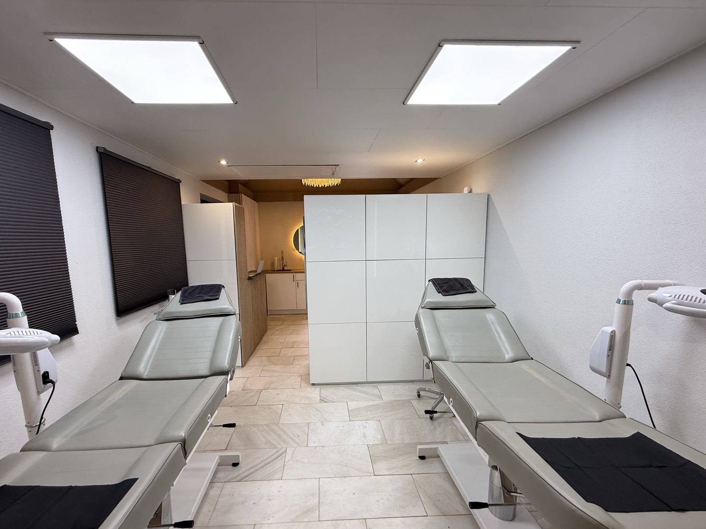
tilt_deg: -5.4
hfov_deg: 98.1
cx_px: 334
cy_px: 280
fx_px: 306
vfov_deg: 81.7
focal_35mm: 15
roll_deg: +0.5
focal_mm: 2.22
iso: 160
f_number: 2.2
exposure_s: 1/100
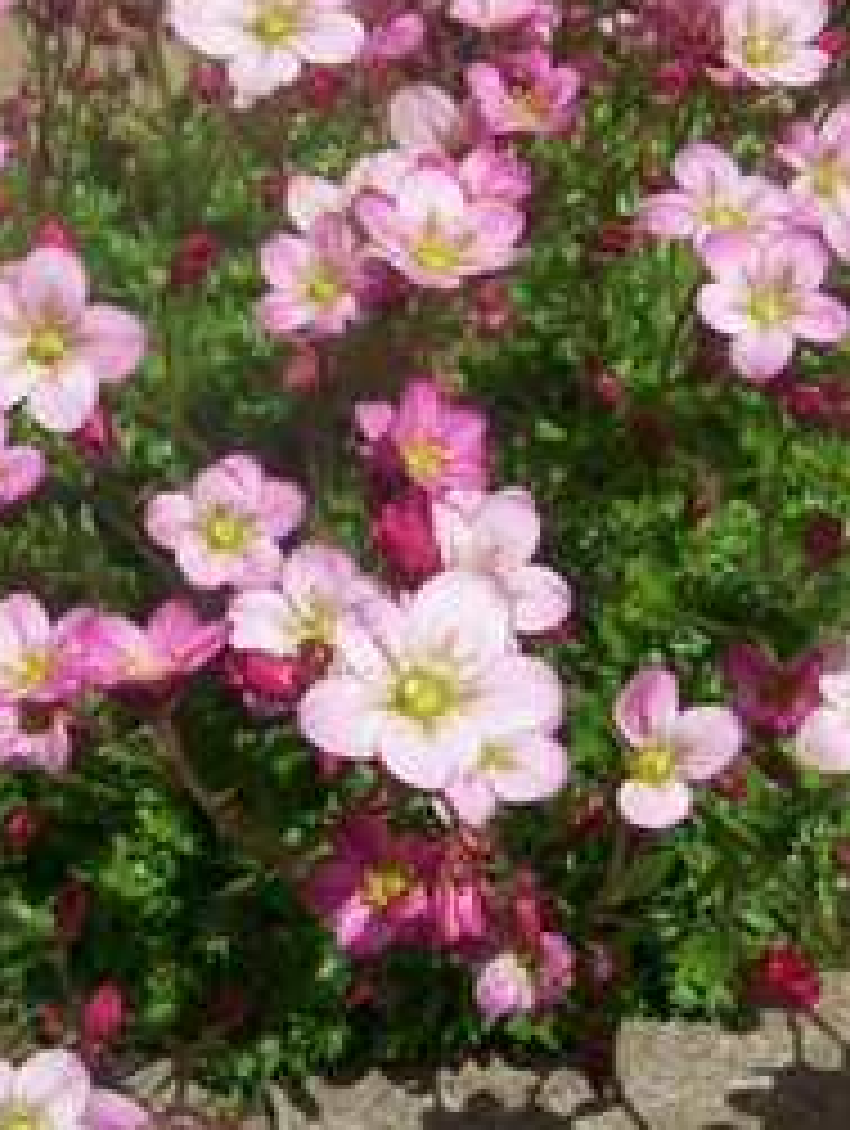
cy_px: 626
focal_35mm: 63
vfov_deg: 30.7
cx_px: 337
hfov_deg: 23.3
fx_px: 2057
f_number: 4.8
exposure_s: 1/1024
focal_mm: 6
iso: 80
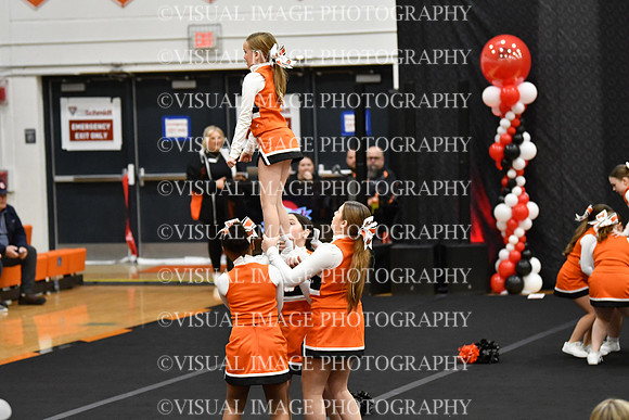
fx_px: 2674
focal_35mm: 153
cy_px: 210
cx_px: 314
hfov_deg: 13.4
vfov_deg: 9.0
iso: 5000
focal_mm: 102
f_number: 2.8
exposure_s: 1/800
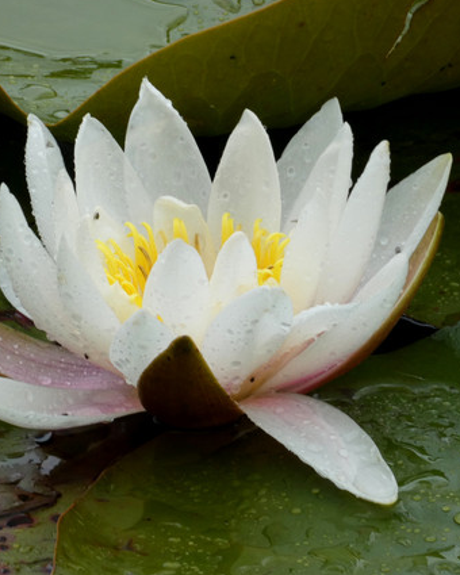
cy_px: 296
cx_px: 208
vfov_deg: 2.1
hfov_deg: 1.7
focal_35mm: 914
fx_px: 15554
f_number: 5.6
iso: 80
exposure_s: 1/250
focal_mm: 111.5
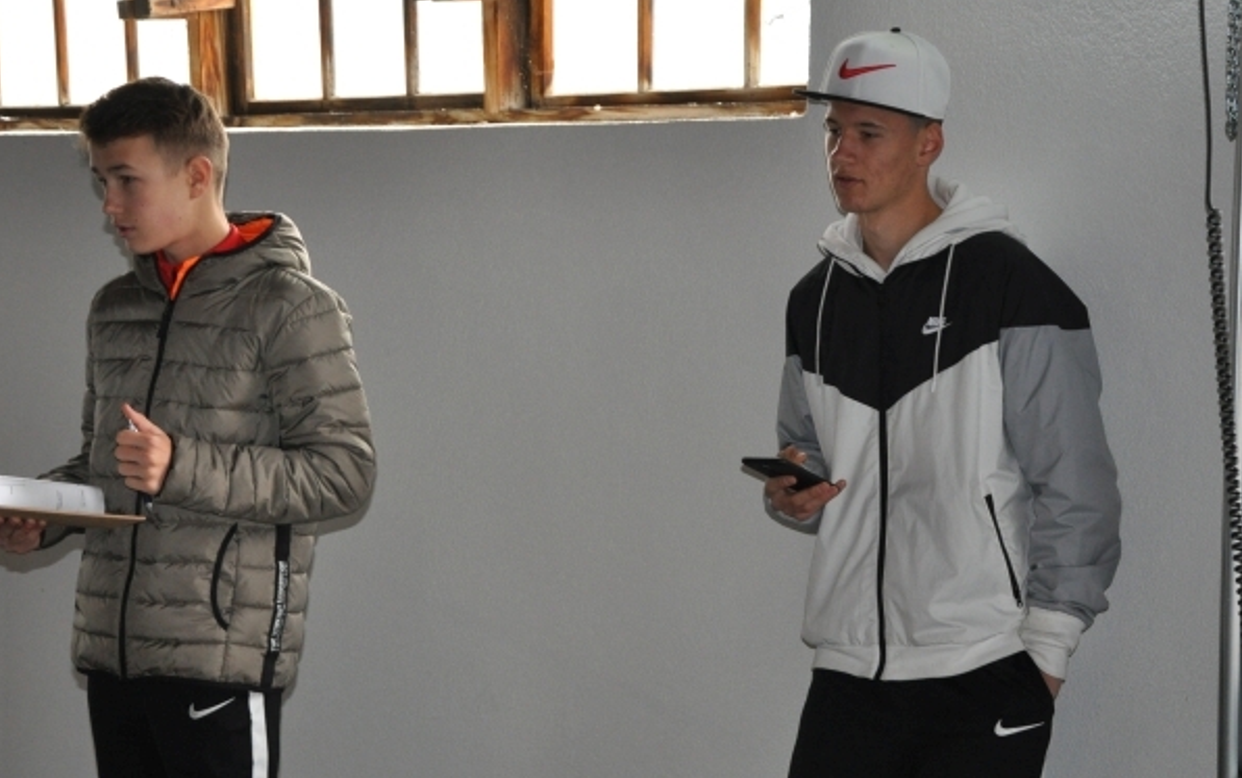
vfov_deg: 18.2
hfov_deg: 28.7
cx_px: 529
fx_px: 2427
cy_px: 431
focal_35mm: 72
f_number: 4.5
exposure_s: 1/80
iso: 800
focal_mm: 35
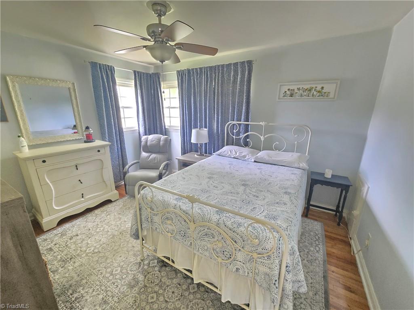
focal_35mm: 13
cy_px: 155
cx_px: 207
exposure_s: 1/30
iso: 1250
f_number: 2.2
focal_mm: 2.2
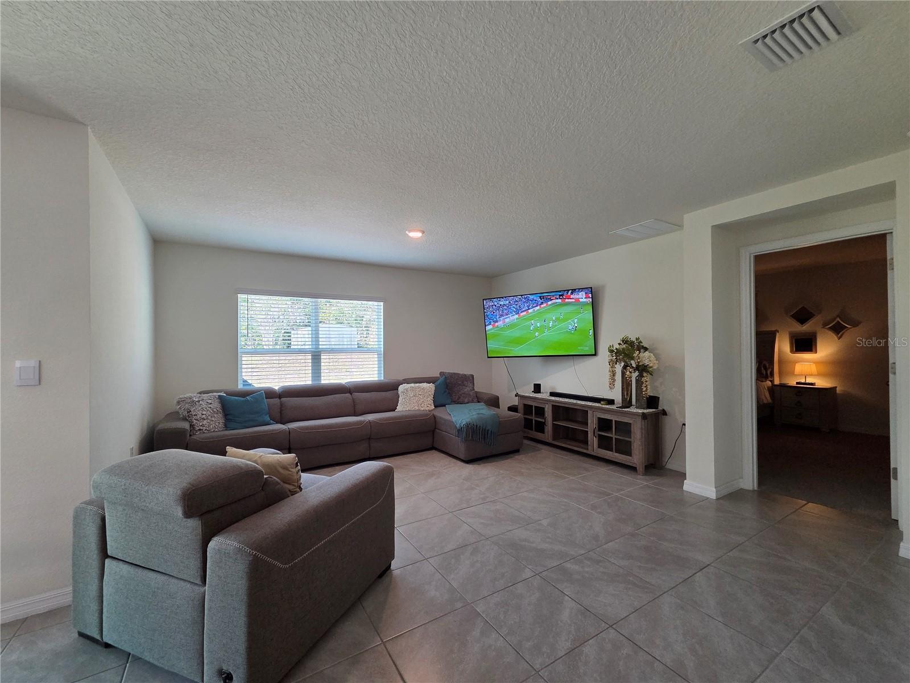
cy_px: 342
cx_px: 455
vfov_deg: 89.9
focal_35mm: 13
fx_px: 342
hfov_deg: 106.2
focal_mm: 2.2
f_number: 2.2
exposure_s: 1/120
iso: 250
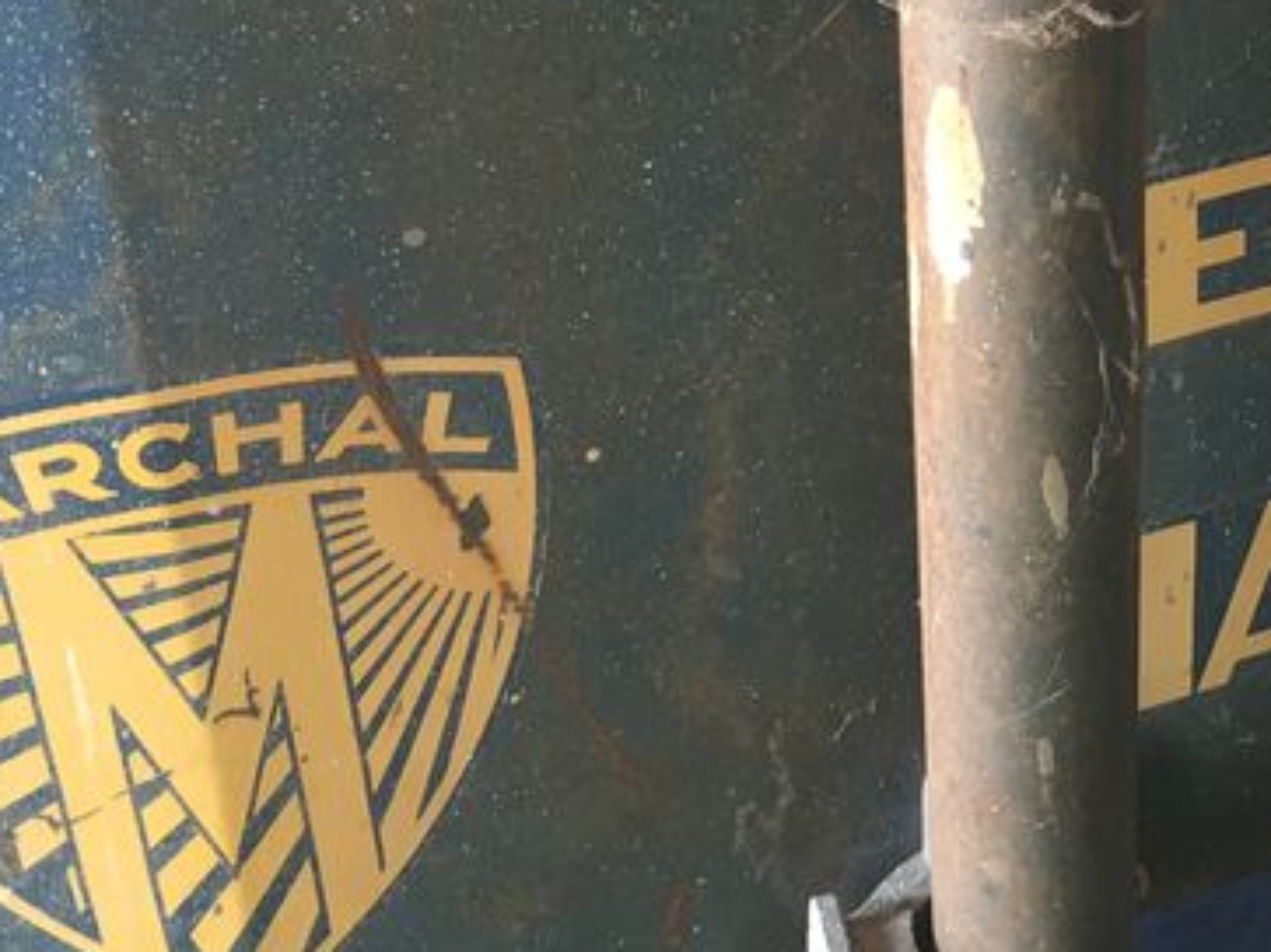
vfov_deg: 18.1
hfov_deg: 23.8
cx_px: 1113
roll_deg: -0.8
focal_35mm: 80
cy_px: 56
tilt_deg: -32.3
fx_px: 2936
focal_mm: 4.15
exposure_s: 1/17
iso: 32
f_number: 2.2
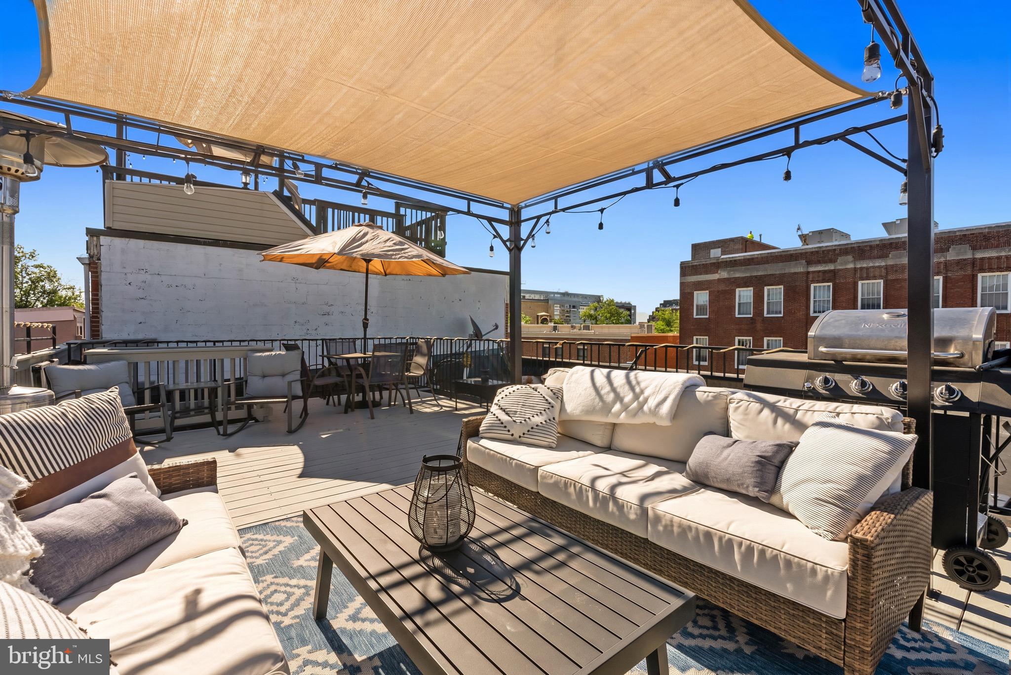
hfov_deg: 96.7
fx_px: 449
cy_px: 338
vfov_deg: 73.8
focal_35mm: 16
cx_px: 506
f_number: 13
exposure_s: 1/160
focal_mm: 16
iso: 100
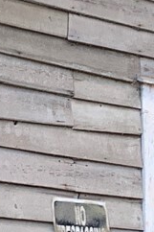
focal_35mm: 179
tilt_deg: +6.0
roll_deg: +0.9
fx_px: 1150
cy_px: 173
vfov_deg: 11.5
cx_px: 62
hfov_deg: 7.7
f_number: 1.8
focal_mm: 4.25
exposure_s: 1/96
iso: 100
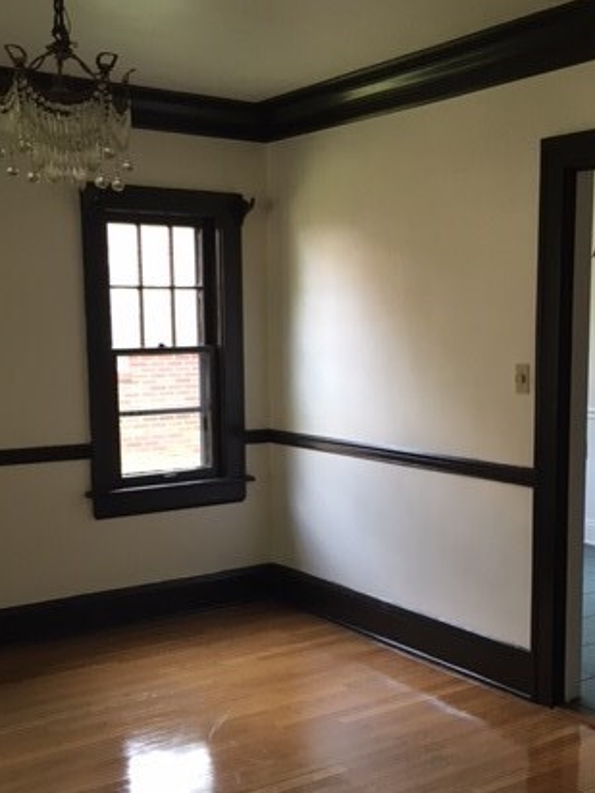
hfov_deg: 32.1
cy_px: 460
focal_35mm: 45
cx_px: 358
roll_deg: -0.8
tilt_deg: -9.6
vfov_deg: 41.9
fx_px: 1031
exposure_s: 1/30
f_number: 2.2
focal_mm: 4.15
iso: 64
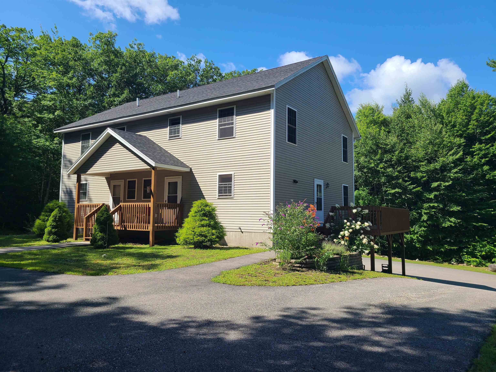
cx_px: 248
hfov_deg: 67.3
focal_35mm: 26
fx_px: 373
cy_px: 186
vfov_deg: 53.1
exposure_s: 1/1957
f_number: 1.8
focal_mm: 5.4
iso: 40
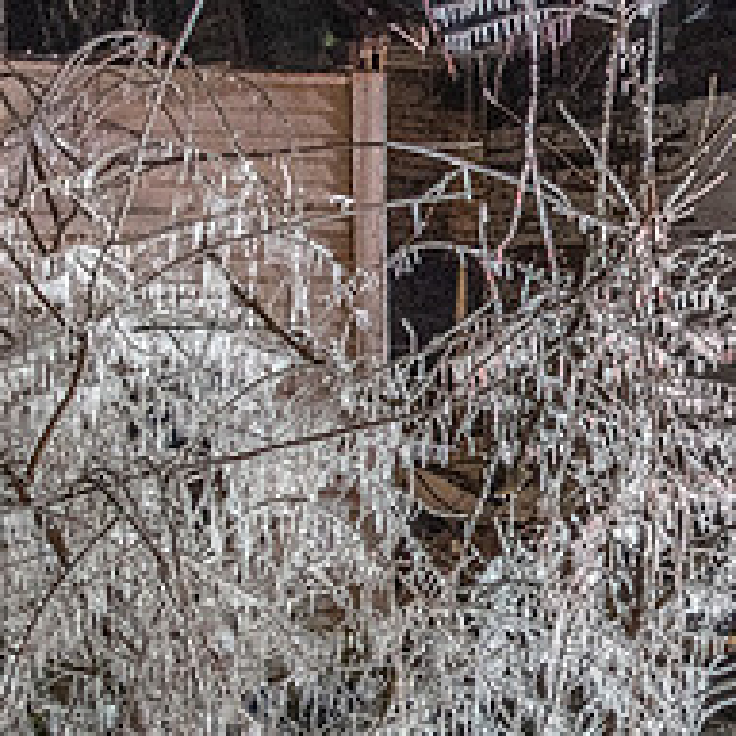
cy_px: 399
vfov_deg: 25.7
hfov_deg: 25.0
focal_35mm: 67
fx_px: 1612
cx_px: 658
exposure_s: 1/25
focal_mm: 16
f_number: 4
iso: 2500
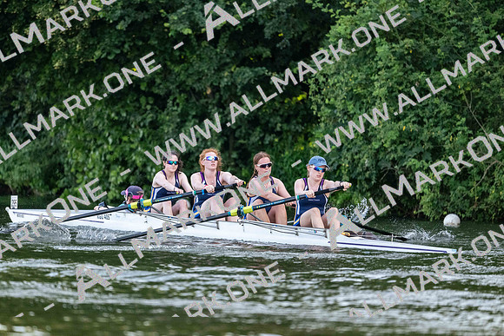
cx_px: 252
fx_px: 5601
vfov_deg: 3.4
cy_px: 168
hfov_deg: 5.2
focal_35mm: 400
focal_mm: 400
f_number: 4.5
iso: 4500
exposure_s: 1/2500
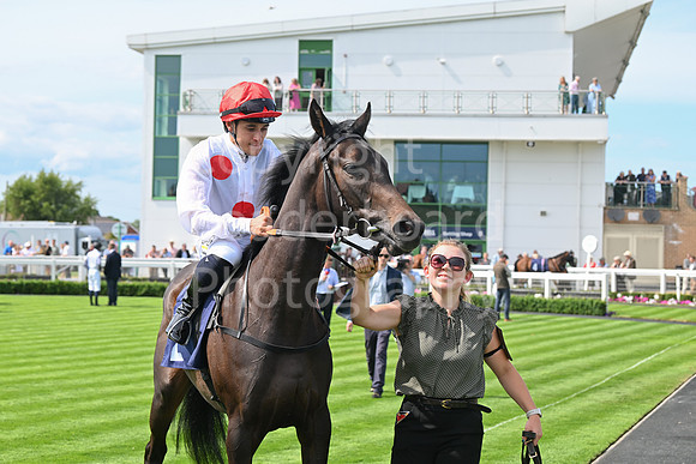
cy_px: 232
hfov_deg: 28.8
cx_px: 348
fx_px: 1354
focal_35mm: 70
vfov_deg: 19.5
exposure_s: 1/1250
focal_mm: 70
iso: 400
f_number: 5.6
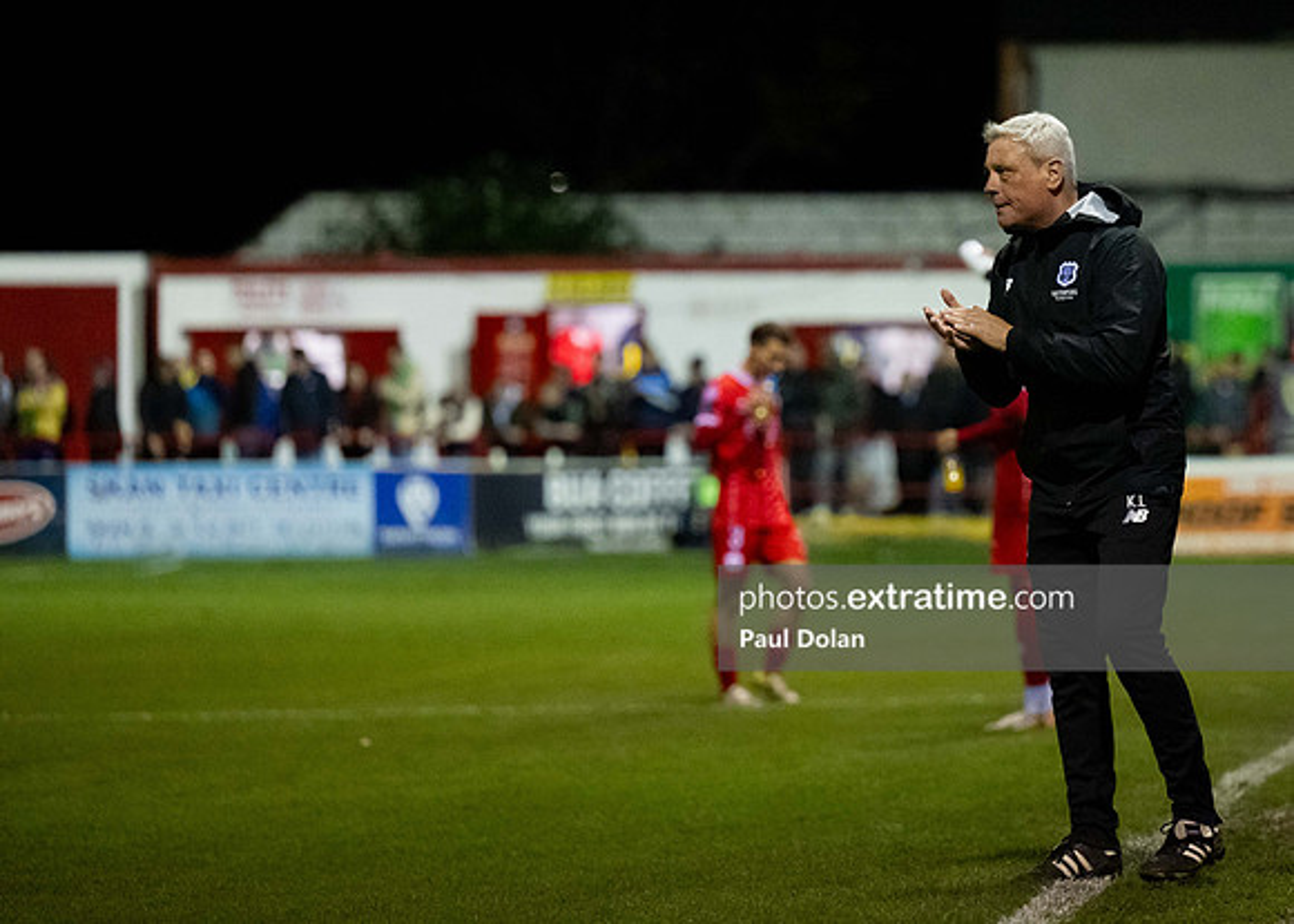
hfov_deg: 8.2
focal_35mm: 244
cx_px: 970
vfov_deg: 5.9
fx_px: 8961
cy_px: 288
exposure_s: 1/1250
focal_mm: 165
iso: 8000
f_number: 3.2
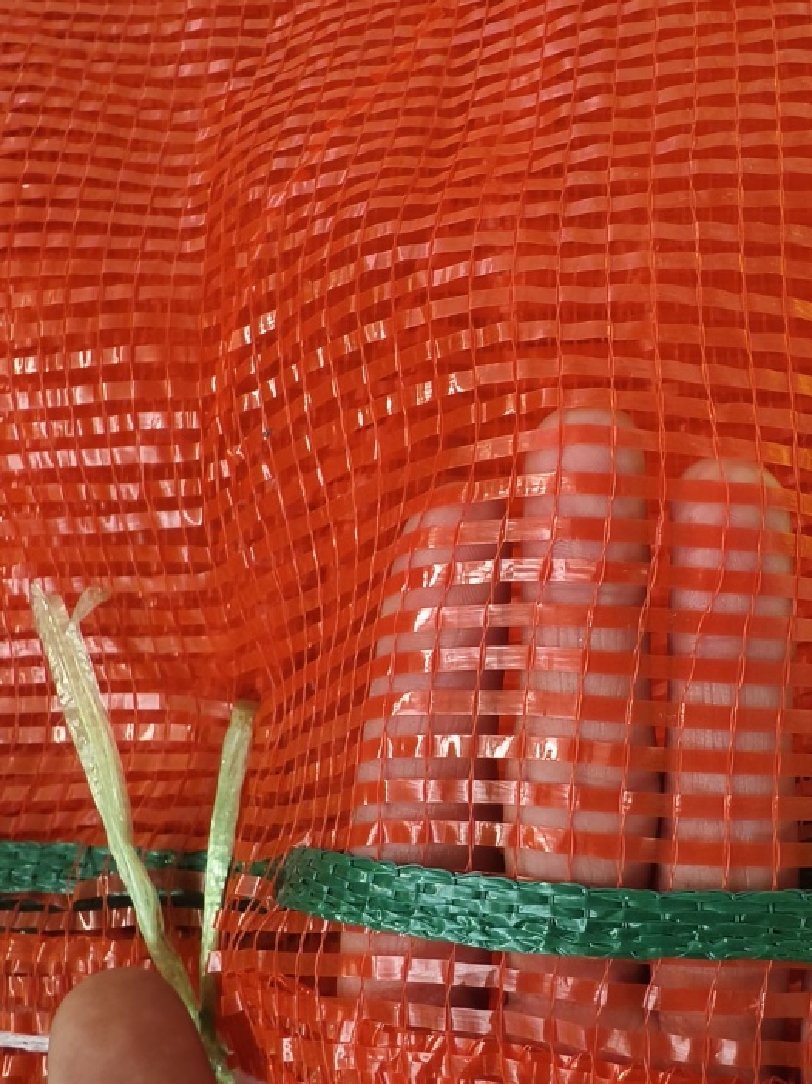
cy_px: 506
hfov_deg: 37.0
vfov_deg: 49.0
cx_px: 591
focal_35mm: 38
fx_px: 1189
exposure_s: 1/33.3
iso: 1911
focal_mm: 2.32
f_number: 2
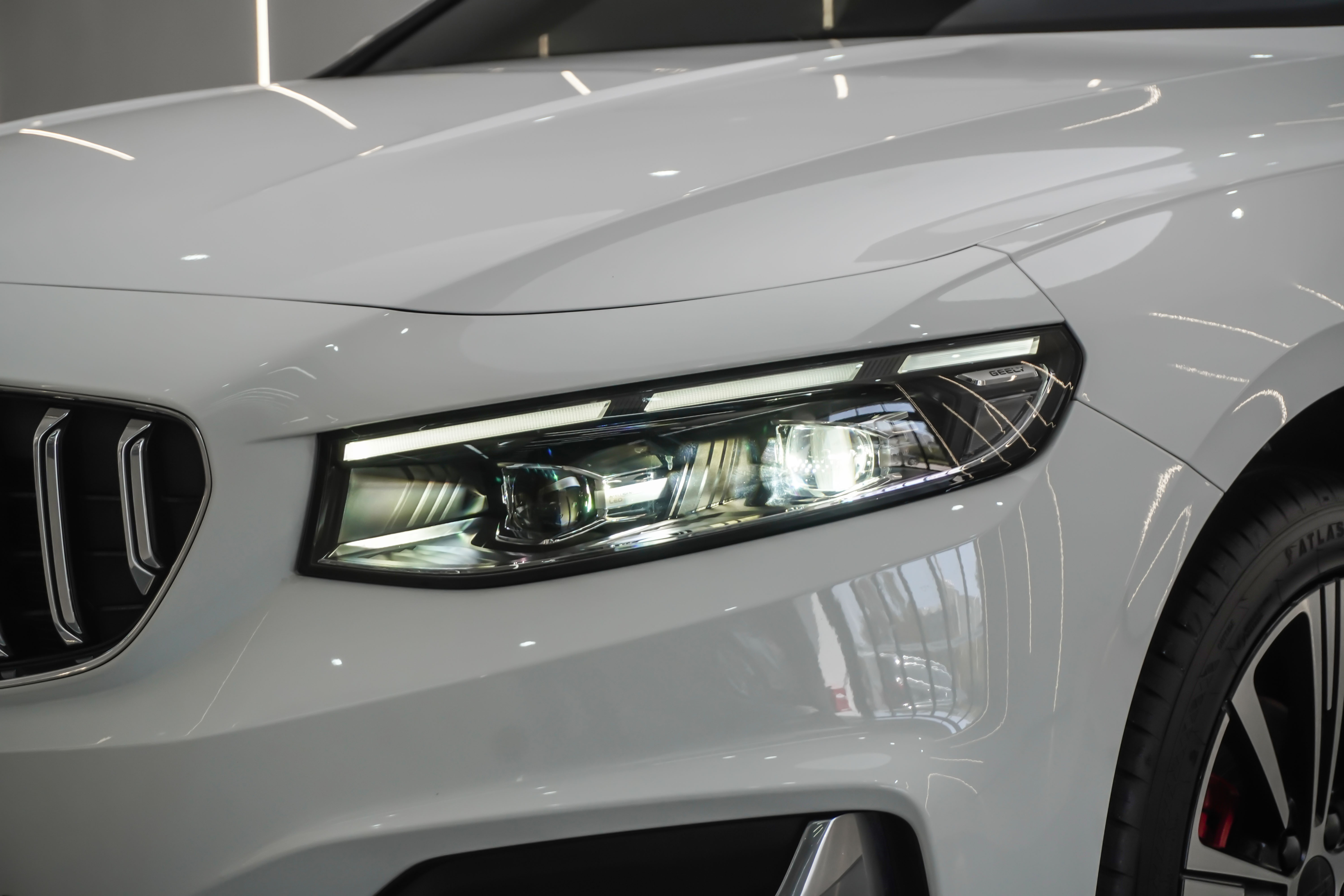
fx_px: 2800
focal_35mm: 75
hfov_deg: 27.0
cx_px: 672
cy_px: 448
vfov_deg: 18.2
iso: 400
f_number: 6.3
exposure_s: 1/125
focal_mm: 50
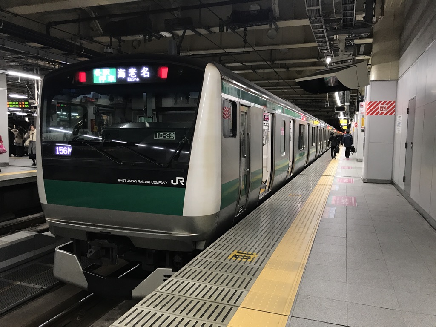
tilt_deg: -5.0
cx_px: 218
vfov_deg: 49.7
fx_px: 353
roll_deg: -1.8
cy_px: 164
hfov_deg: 63.4
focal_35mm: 28
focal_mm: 3.99
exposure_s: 1/32
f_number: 1.8
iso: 32
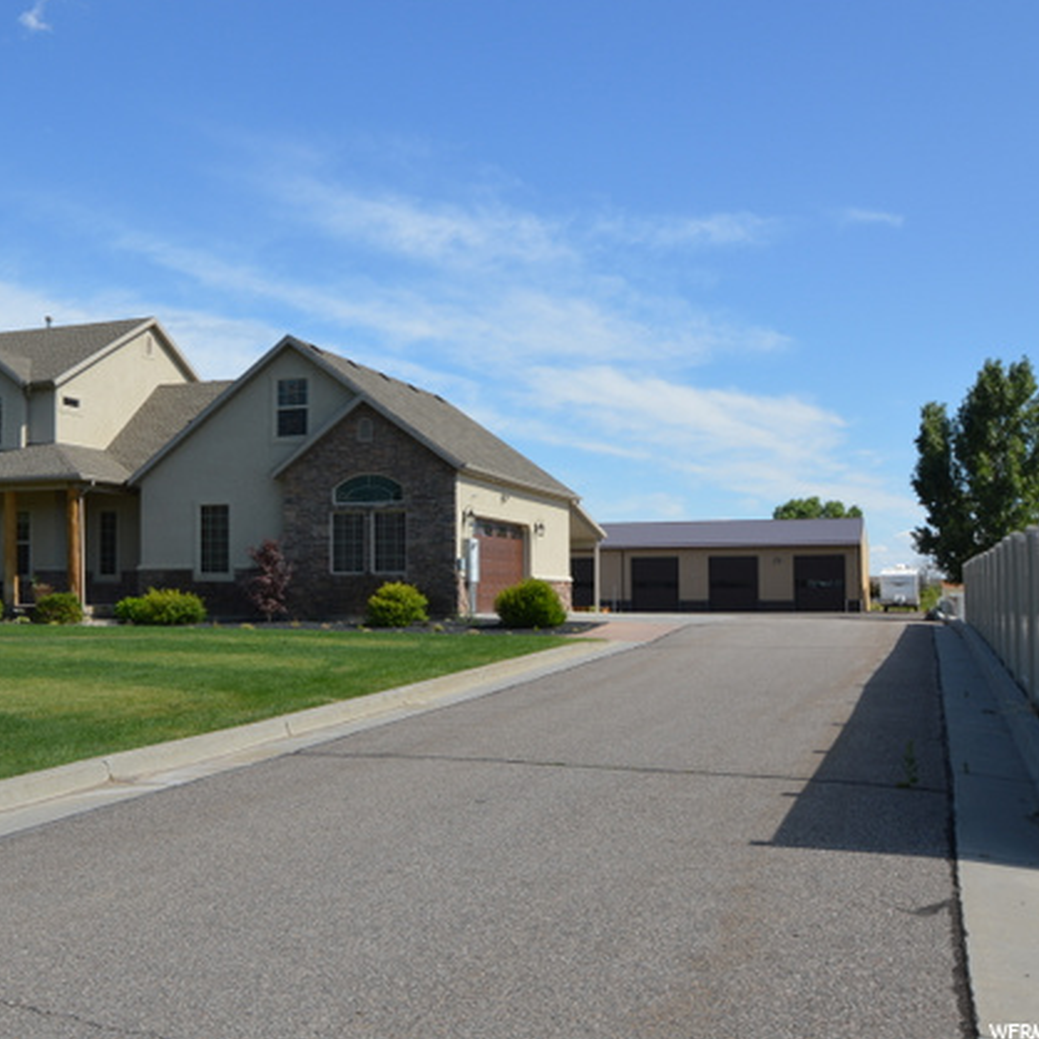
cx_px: 273
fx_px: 1324
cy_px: 512
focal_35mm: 39
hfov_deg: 41.7
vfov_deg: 42.8
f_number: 8
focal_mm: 20
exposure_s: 1/250
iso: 100
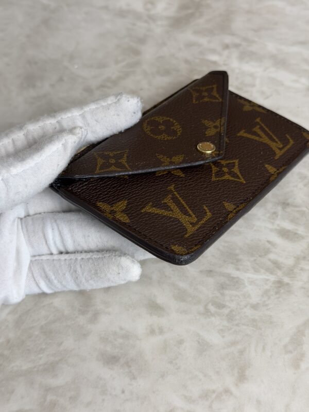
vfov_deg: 39.7
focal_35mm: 48
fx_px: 571
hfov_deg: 30.3
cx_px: 154
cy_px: 206
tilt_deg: -53.6
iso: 50
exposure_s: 1/120
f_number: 1.78
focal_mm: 6.76
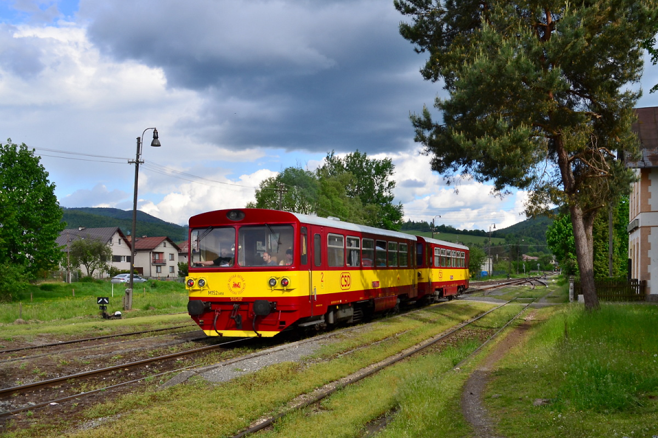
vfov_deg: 43.6
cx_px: 329
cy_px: 219
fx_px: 548
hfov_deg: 62.0
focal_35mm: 30
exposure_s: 1/500
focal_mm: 20
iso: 200
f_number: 6.7
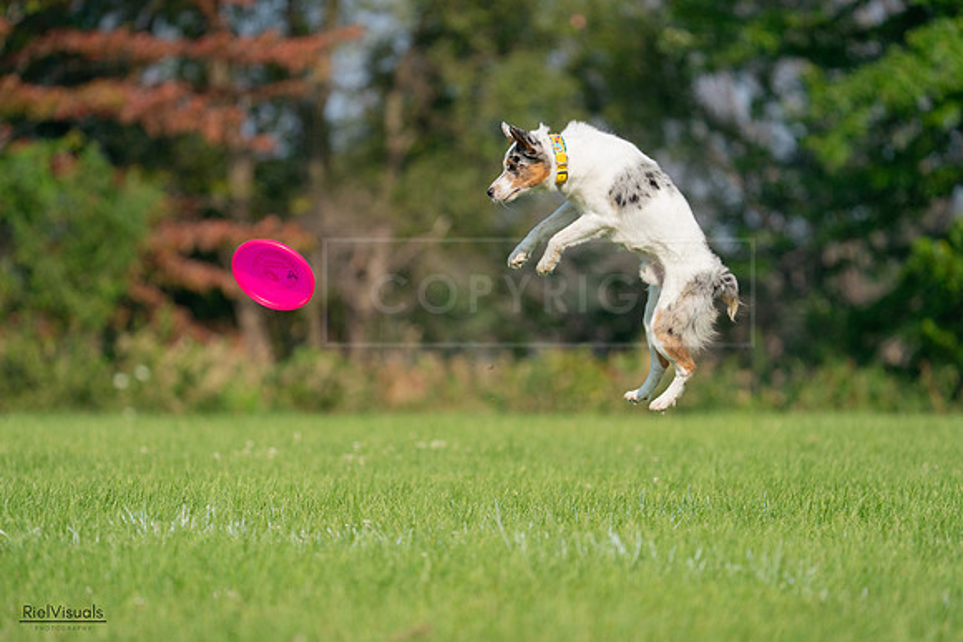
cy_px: 321
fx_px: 9926
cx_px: 482
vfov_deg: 3.7
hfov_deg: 5.6
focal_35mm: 371
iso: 1000
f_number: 6.3
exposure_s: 1/4000
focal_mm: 371
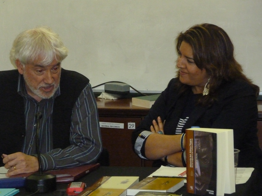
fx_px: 923
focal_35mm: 122
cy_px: 104
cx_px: 123
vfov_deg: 12.1
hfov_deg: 16.1
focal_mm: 20.2
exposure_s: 1/100
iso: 800
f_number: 5.3
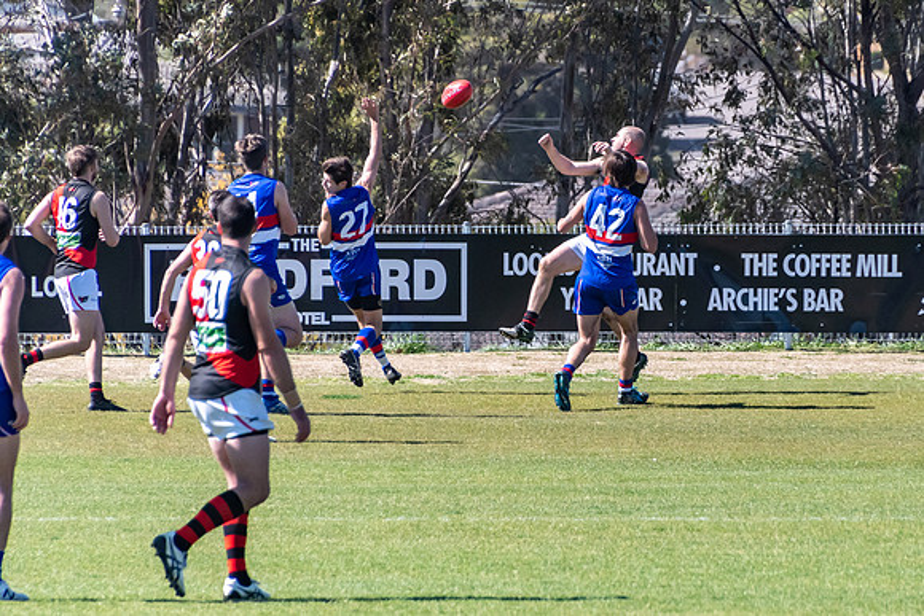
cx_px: 612
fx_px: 20401
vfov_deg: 1.7
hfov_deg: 2.6
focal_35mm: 795
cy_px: 246
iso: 800
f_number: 8
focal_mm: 400
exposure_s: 1/1600
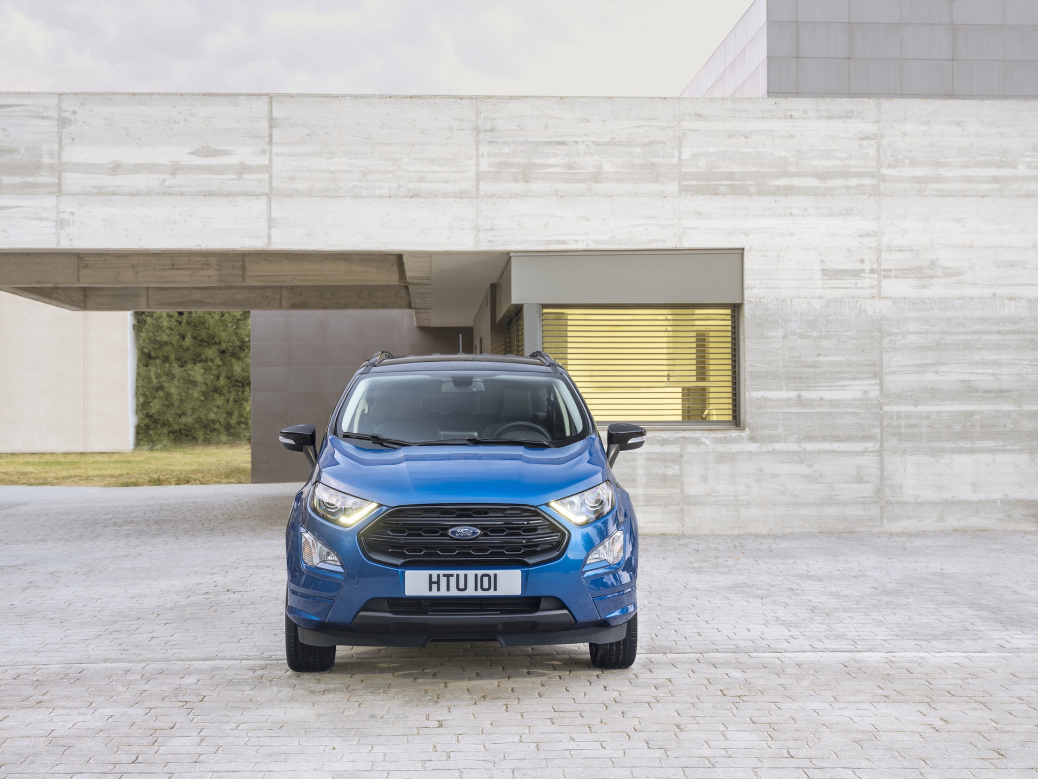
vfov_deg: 32.2
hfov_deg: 42.1
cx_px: 519
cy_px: 390
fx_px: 1349
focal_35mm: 45
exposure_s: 3
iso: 100
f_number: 8
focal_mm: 57.5
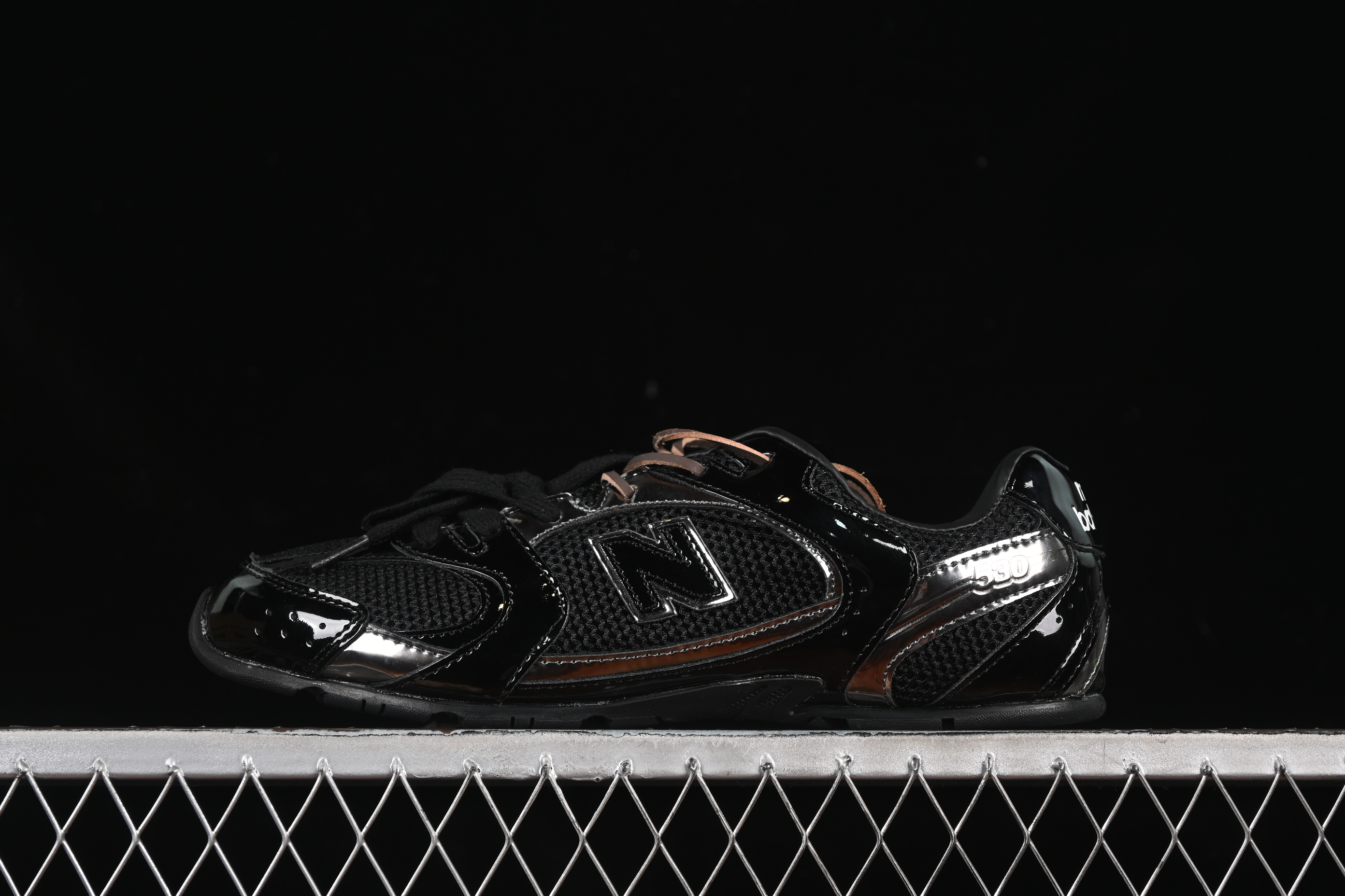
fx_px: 2802
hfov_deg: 27.0
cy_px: 448
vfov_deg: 18.2
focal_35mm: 75
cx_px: 672
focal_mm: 50
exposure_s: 1/50
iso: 160
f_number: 6.3
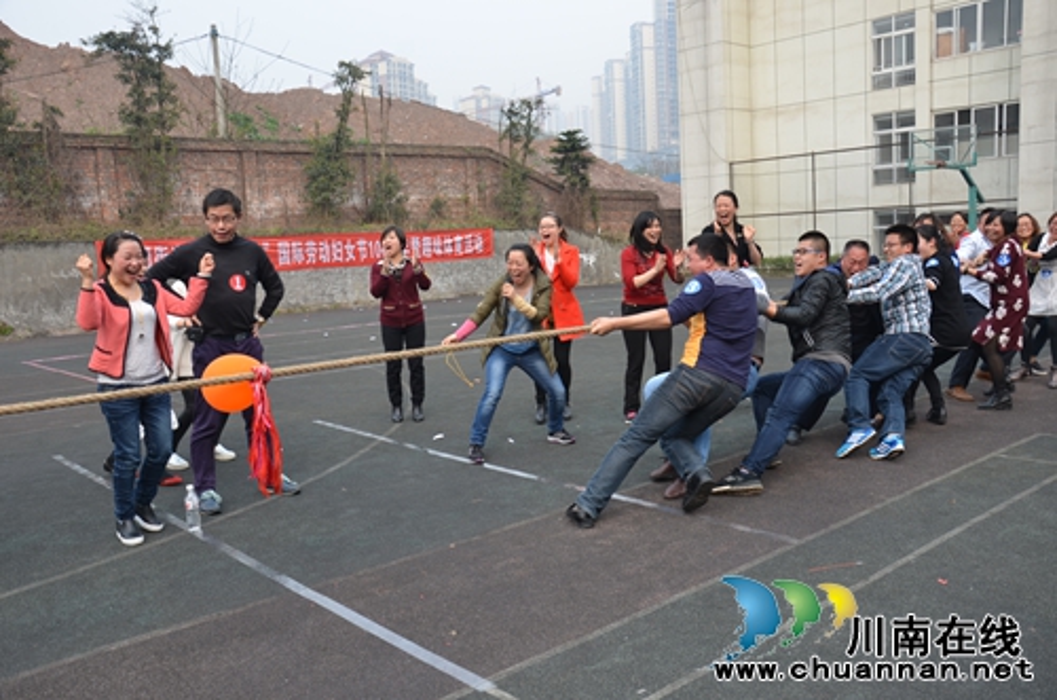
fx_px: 923
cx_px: 528
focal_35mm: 32
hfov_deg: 59.6
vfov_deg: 41.5
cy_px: 350
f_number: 7.1
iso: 200
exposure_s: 1/200
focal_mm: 21
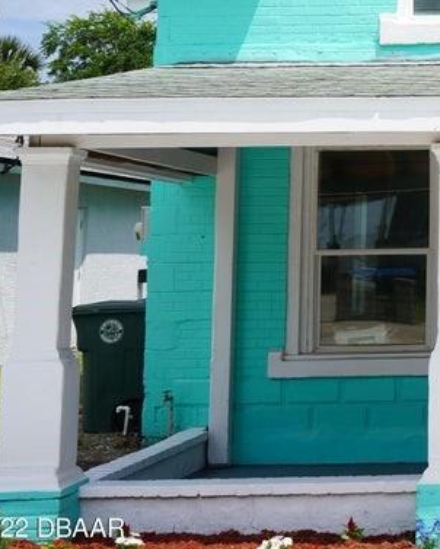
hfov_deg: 18.5
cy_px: 105
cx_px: 648
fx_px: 1204
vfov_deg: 25.2
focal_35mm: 74
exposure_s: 1/160
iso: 100
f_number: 10
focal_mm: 31
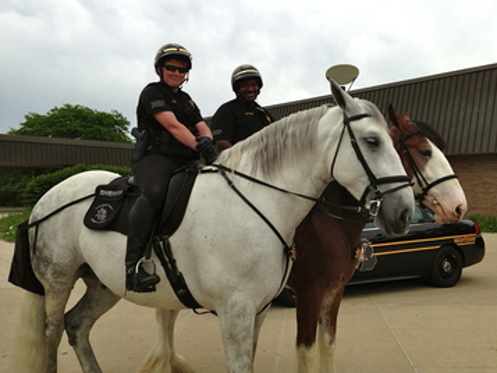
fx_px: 531
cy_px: 168
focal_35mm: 37
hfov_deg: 50.0
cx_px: 277
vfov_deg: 38.7
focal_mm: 4.13
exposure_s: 1/1221
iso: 50
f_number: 2.4
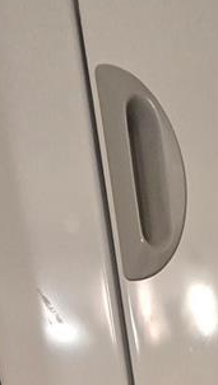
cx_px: 357
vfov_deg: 20.8
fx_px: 574
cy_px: 731
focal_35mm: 56
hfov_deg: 18.3
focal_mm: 2.2
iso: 200
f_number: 2.2
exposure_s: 1/60
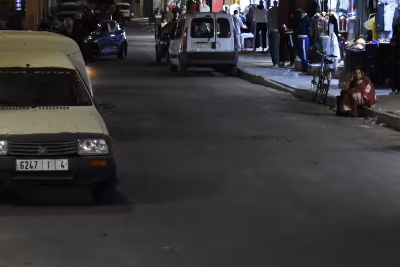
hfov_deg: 15.1
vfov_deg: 10.1
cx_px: 319
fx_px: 1500
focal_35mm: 135
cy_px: 21
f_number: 5
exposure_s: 1/100
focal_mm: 44
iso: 2500
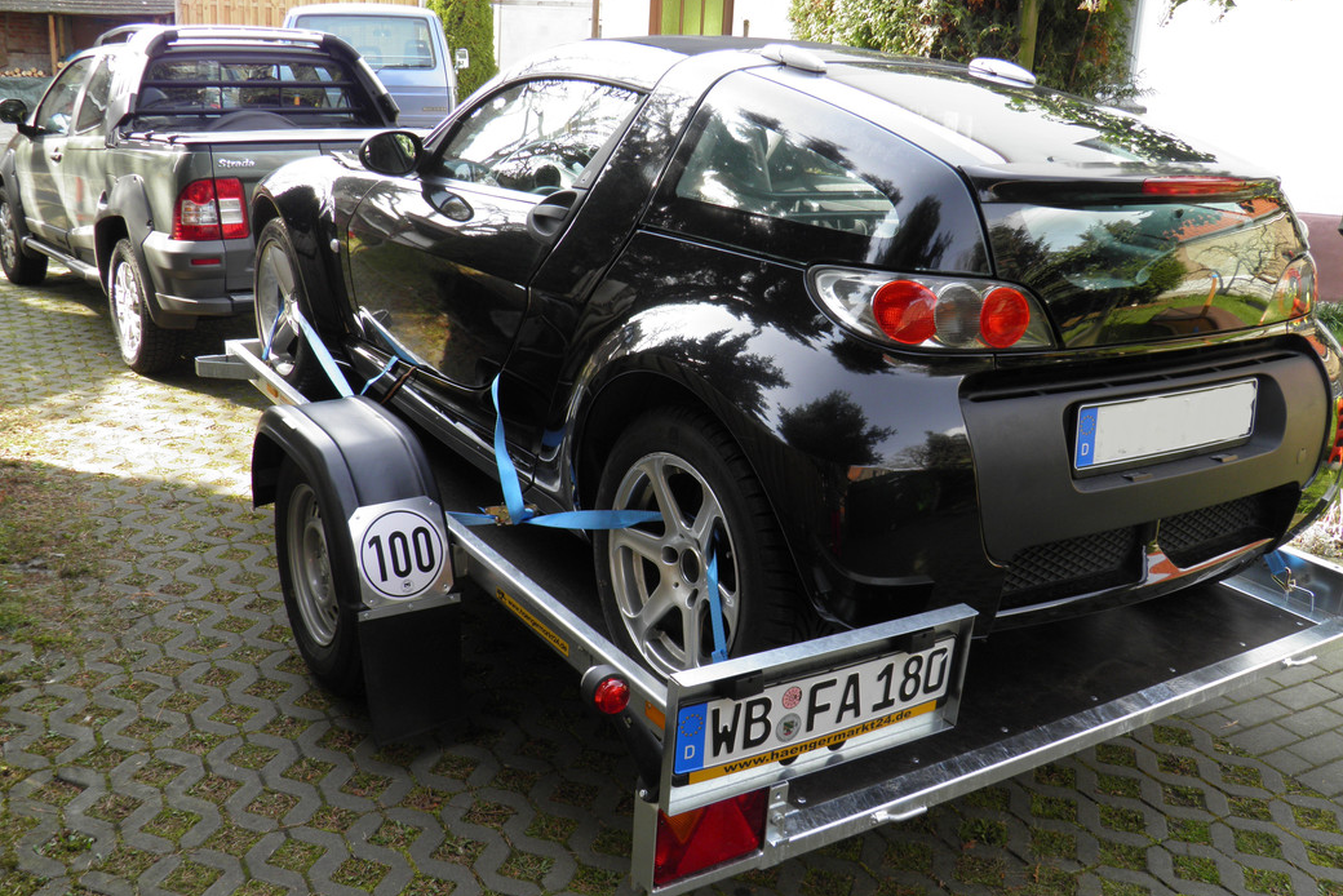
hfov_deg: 58.7
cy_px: 456
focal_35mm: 32
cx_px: 668
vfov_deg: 41.1
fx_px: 1194
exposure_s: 1/50
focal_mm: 5.5
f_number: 3.7
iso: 50
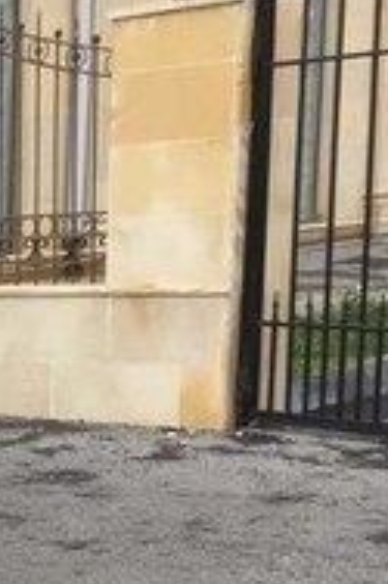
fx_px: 1717
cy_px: 632
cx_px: -568
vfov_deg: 18.6
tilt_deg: -12.3
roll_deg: +5.0
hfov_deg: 10.8
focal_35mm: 106
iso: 32
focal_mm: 4.15
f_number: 2.2
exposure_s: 1/138
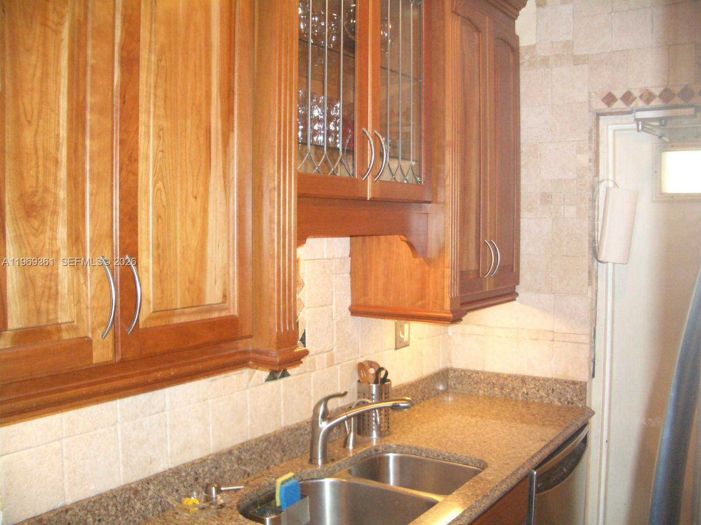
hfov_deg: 52.6
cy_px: 262
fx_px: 709
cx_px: 350
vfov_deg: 40.7
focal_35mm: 35
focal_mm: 5.8
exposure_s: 1/60
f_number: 2.6
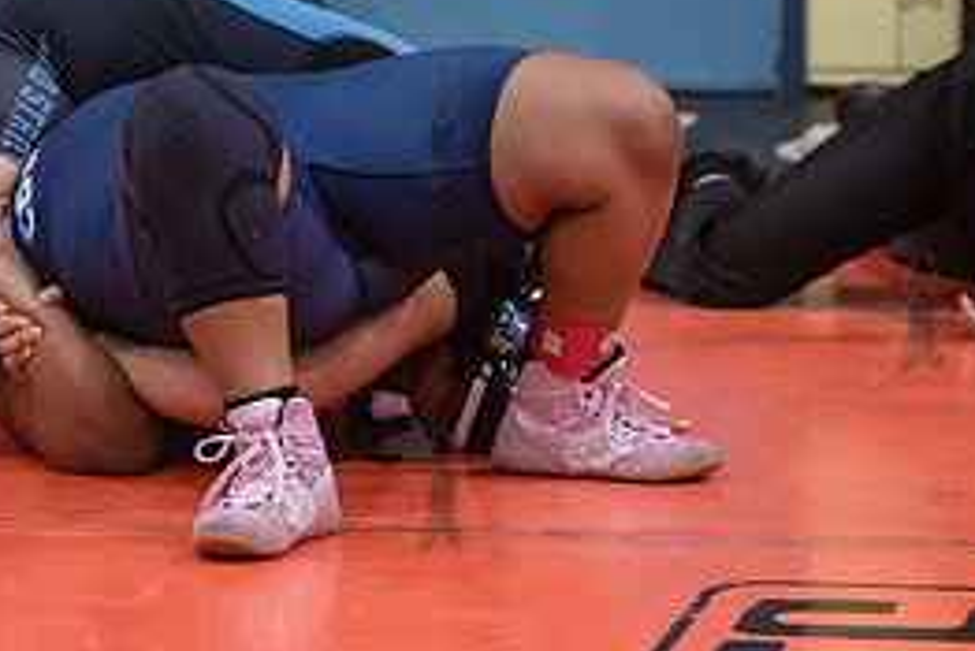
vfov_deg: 6.6
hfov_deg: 9.8
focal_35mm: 209
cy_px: 125
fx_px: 5663
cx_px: 439
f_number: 3.2
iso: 8000
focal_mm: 92
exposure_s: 1/500
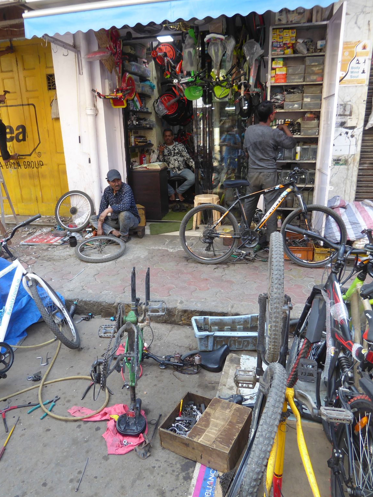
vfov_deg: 67.3
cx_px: 182
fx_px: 373
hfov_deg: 53.1
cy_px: 256
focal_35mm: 26
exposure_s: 1/60
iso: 100
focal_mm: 4.3
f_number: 3.3
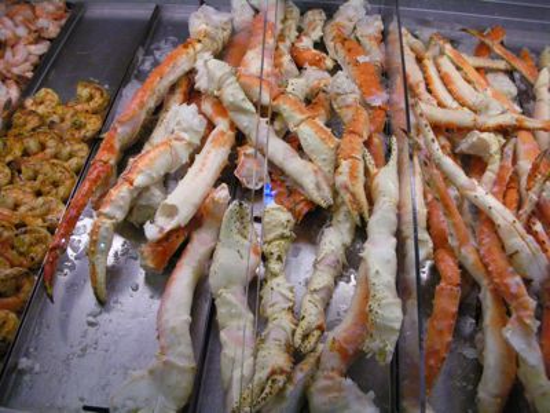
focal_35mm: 35
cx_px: 275
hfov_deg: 52.6
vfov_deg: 40.7
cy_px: 206
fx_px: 556
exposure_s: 1/194
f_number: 2.8
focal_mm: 5.8
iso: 400
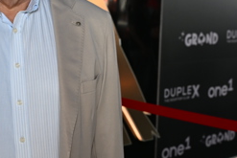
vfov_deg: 16.6
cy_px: 86
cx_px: 74
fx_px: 543
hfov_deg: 24.5
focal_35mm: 82
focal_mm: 29.5
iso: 1000
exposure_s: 1/320
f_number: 4
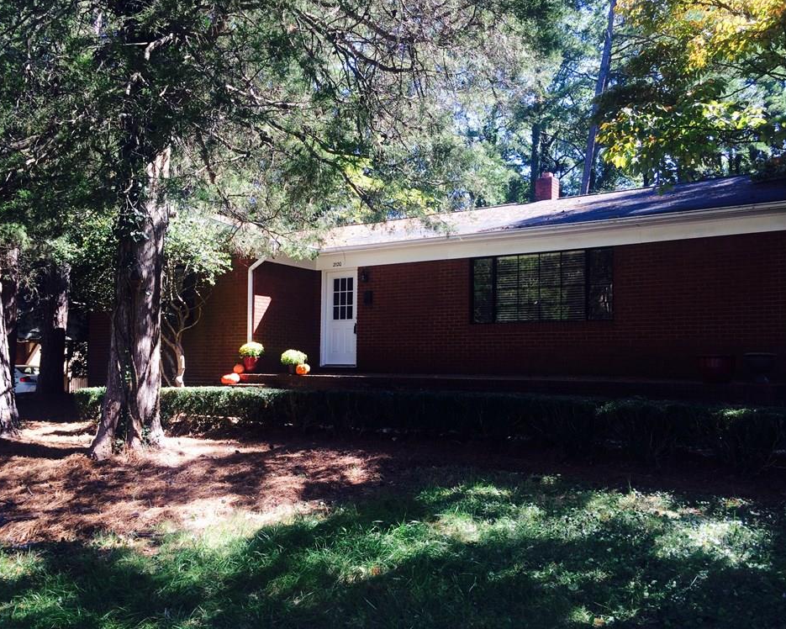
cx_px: 407
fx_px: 721
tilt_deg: +4.4
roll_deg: -0.1
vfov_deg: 47.1
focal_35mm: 31
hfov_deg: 57.2
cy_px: 320
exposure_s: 1/178
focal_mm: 4.15
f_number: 2.2
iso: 32
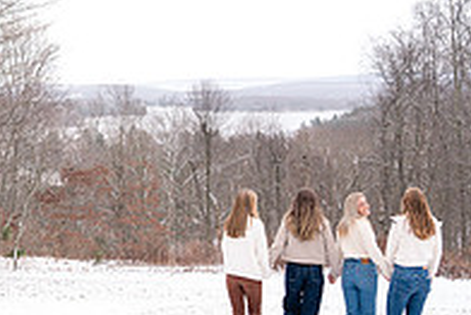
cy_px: 76
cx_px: 17
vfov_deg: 19.1
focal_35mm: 71
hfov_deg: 27.1
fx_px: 930
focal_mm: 24
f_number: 3.2
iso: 400
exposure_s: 1/250
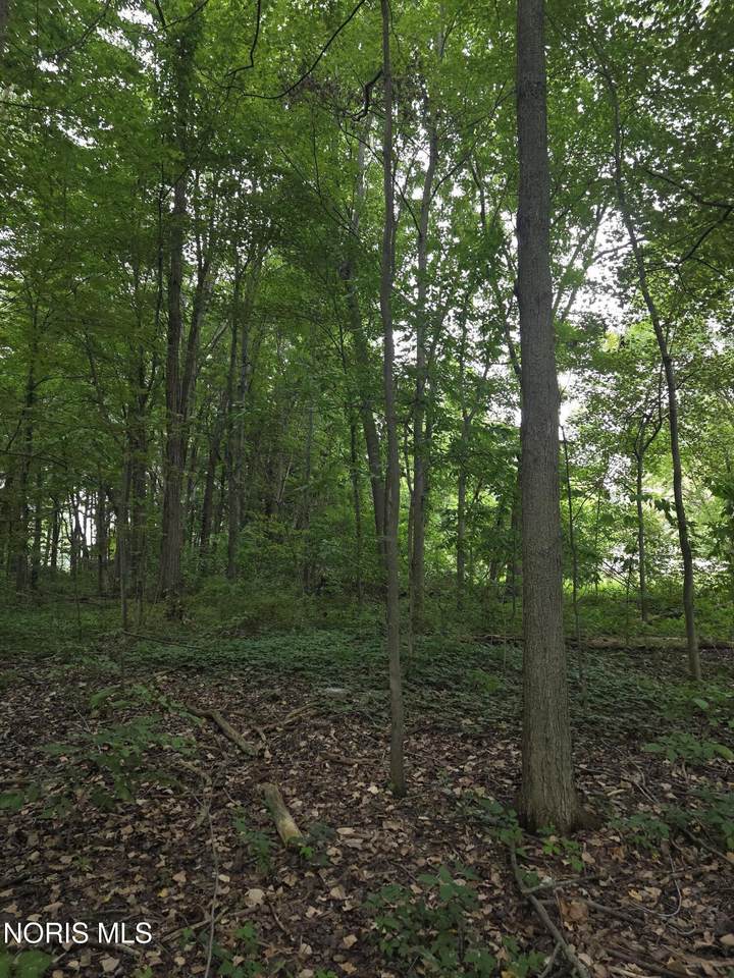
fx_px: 650
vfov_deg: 73.9
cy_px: 489
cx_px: 367
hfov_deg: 58.9
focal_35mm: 23
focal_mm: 6.3
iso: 50
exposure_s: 1/60
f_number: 1.7
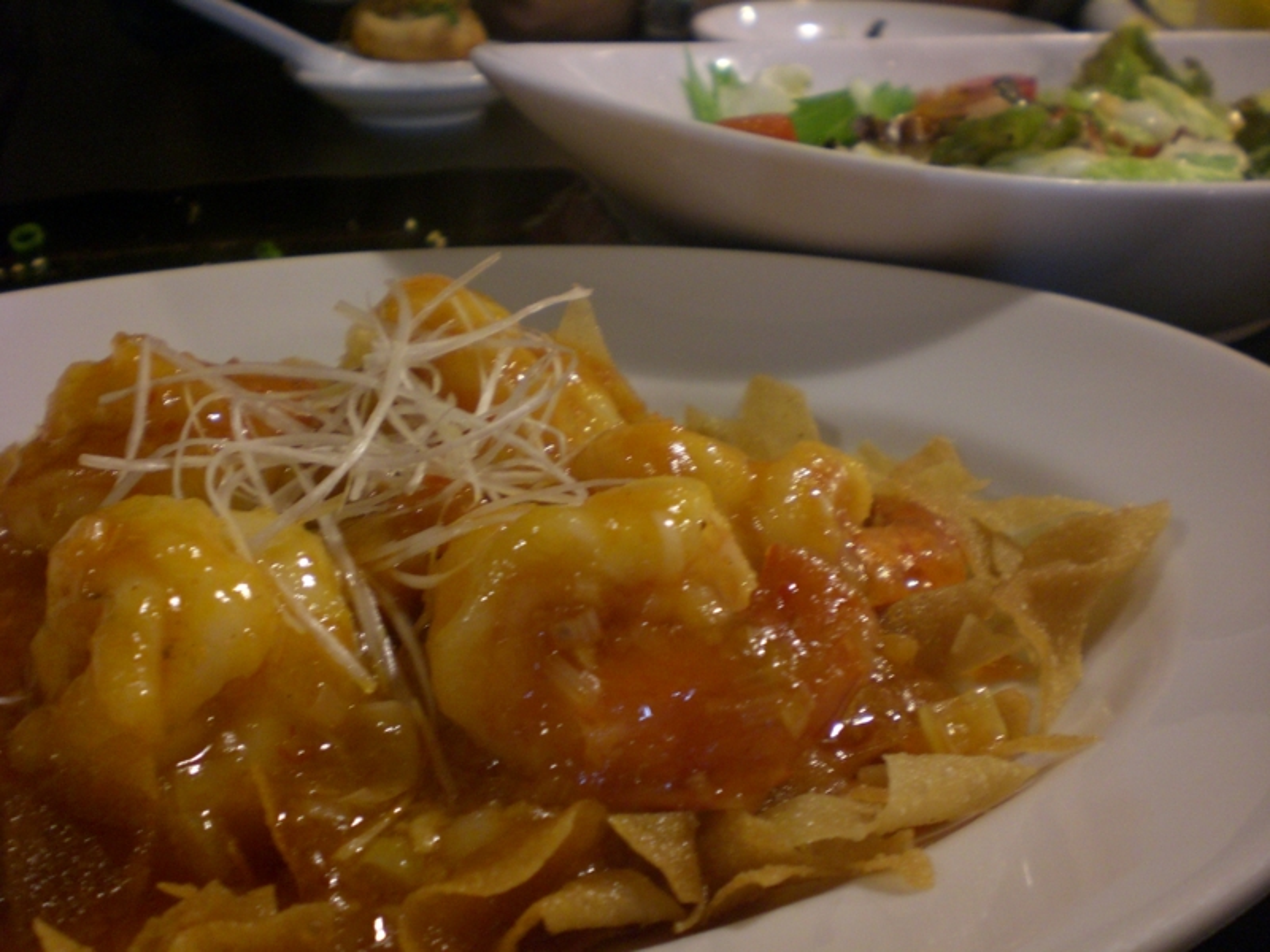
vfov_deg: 37.7
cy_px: 476
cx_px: 635
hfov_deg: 49.0
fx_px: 1394
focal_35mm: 38
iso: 200
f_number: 3.1
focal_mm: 6.3
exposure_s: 1/6
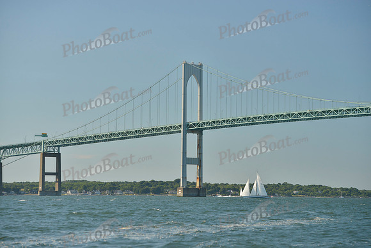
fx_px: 1154
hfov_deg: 18.3
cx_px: 186
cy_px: 124
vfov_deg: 12.2
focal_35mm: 112
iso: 400
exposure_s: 1/1250
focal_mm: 112
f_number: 5.6
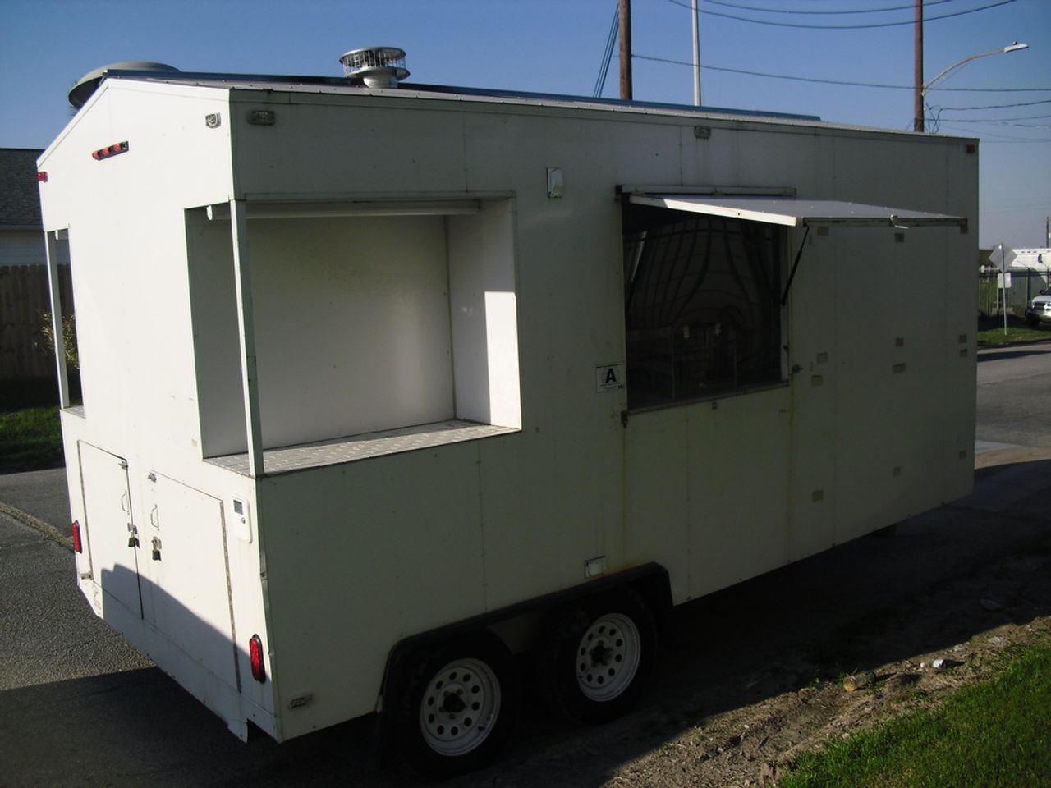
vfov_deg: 39.7
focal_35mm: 36
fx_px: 1093
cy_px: 394
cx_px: 526
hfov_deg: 51.4
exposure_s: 1/200
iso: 80
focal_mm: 6.3
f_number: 7.8
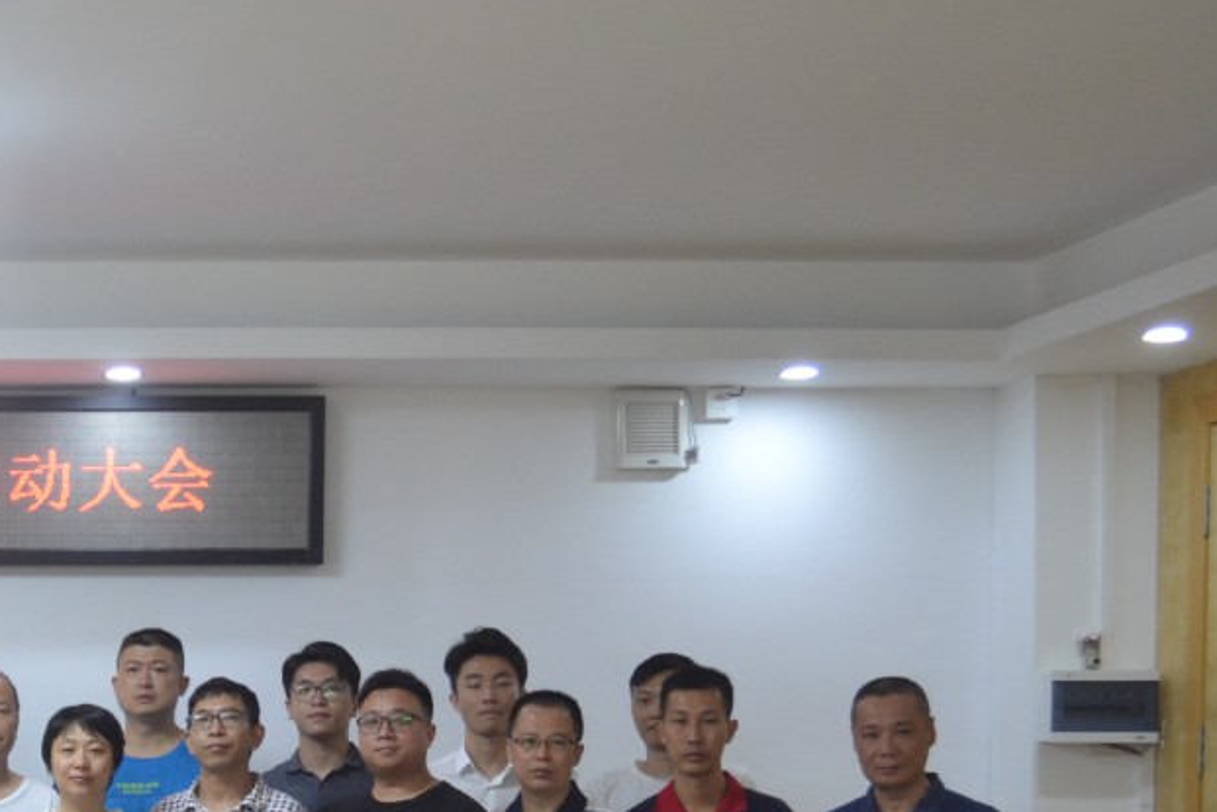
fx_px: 2873
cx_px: -231
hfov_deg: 22.1
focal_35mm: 85
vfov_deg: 15.6
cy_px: 934
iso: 640
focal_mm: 22
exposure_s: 1/60
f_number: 3.8
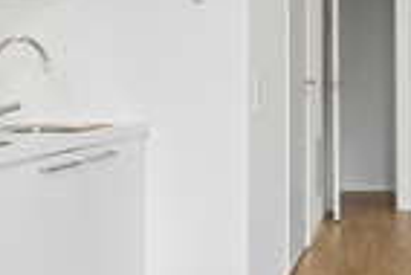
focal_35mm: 62
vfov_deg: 21.8
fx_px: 709
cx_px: 395
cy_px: 69
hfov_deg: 30.4
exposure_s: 1/50
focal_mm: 14
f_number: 8
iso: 200
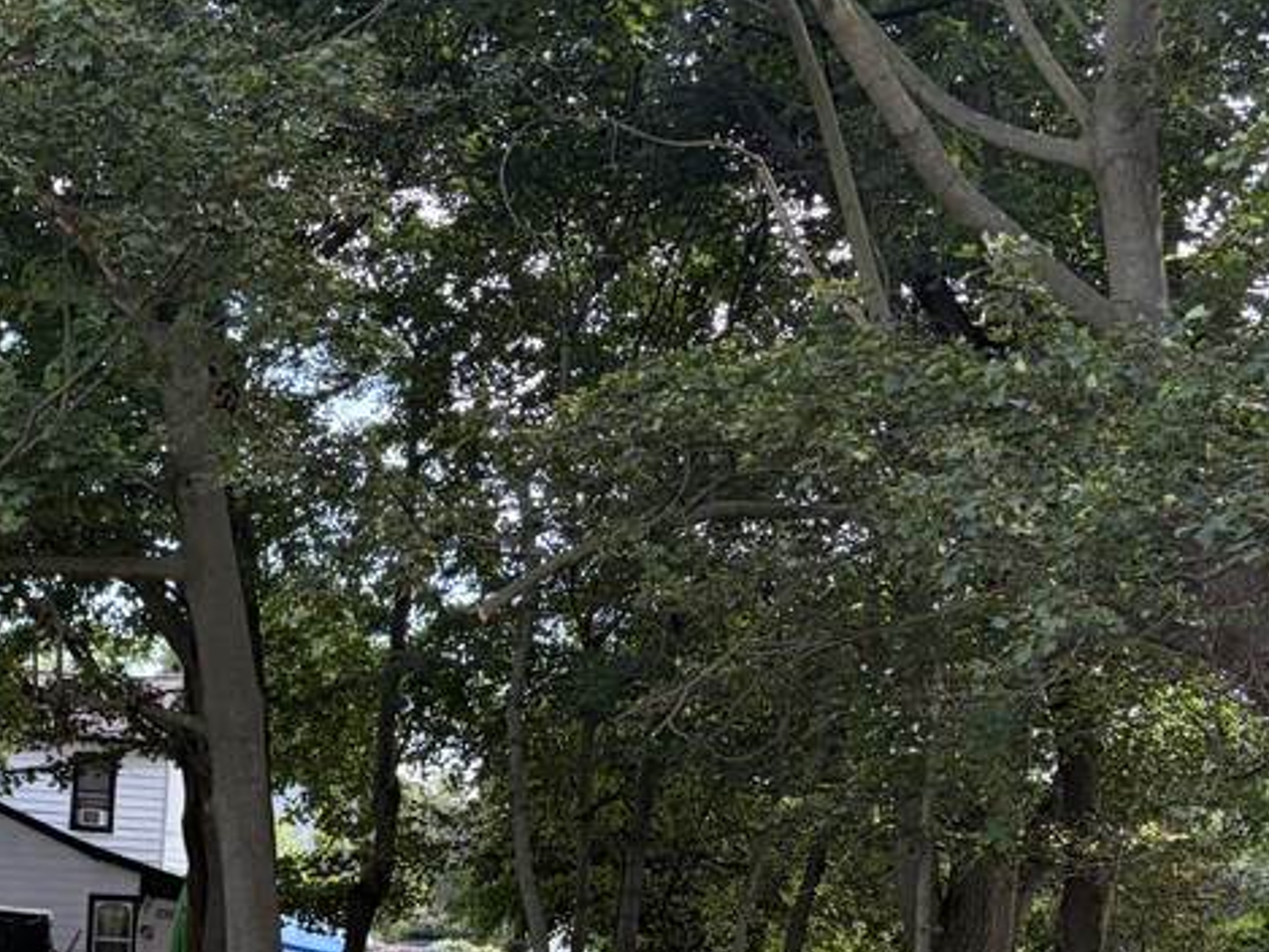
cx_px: 122
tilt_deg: -4.2
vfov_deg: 19.2
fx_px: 2603
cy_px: 1231
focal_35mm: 71
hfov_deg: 26.5
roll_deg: -1.9
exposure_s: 1/265
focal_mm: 5.96
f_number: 1.6
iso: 40
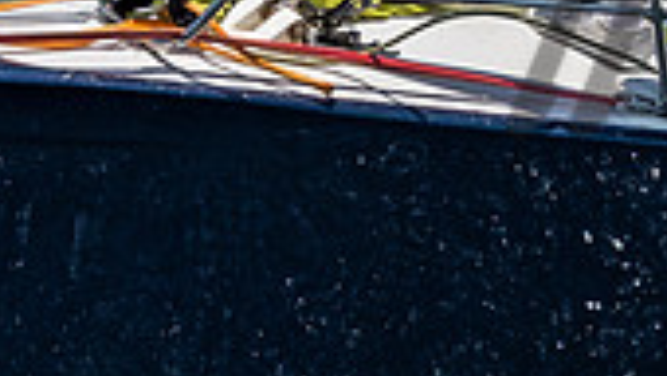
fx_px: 34945
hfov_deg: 1.1
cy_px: -1285
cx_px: 334
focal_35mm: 1974
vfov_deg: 0.6
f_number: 5.6
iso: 320
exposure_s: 1/2000
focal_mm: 220
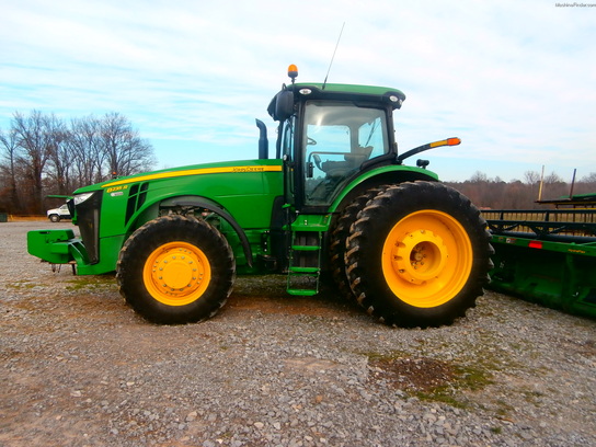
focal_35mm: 24
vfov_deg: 56.8
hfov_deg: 71.6
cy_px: 224
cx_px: 298
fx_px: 413
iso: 100
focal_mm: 4.2
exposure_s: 1/500
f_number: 3
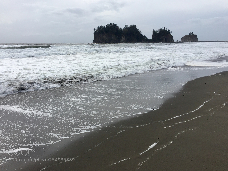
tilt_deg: -11.8
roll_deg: -2.1
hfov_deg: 61.7
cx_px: 114
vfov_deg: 48.2
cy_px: 86
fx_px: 191
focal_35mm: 29
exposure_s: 1/1721
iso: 32
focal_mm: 4.15
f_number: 2.2
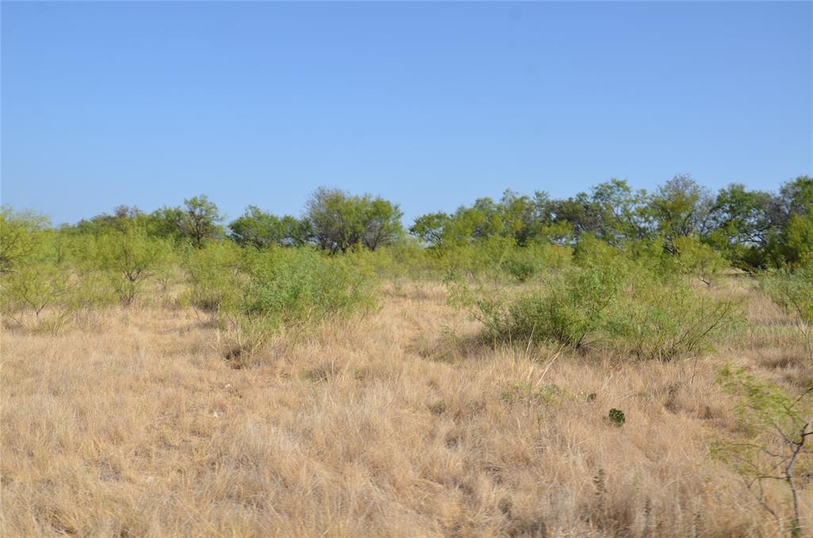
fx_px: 879
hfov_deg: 49.6
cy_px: 269
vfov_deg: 34.1
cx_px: 406
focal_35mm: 39
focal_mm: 26
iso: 100
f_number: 8
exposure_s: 1/250
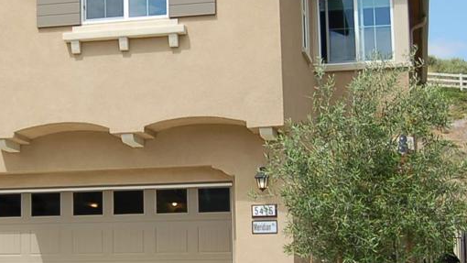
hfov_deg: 25.6
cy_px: 124
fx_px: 1016
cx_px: 123
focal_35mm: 82
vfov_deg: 14.7
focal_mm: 26
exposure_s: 1/1250
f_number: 4.2
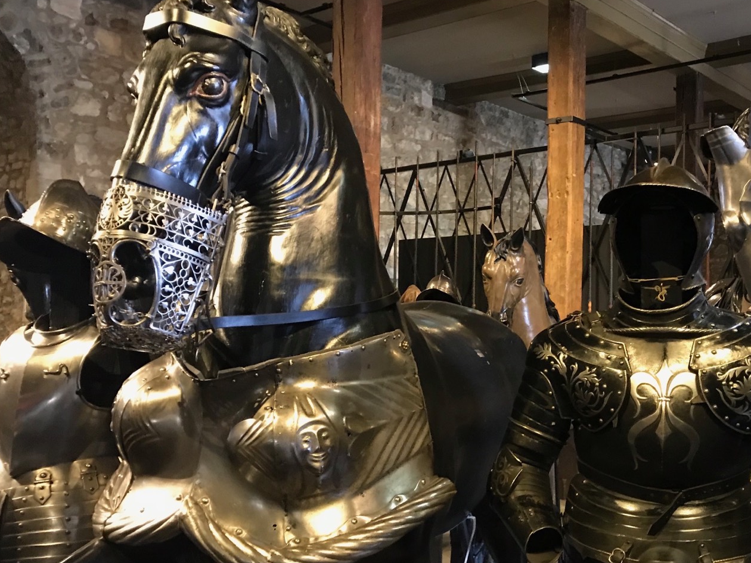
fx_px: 868
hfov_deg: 46.3
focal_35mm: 40
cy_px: 318
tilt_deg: +2.5
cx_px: 480
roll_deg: -1.2
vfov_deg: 35.9
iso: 100
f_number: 1.8
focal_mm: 3.99
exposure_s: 1/8
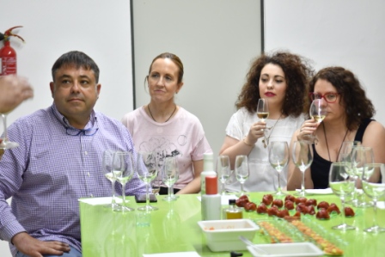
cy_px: 128
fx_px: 1177
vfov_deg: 12.5
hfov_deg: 18.6
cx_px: 192
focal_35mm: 110
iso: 640
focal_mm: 55
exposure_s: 1/60
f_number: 2.8
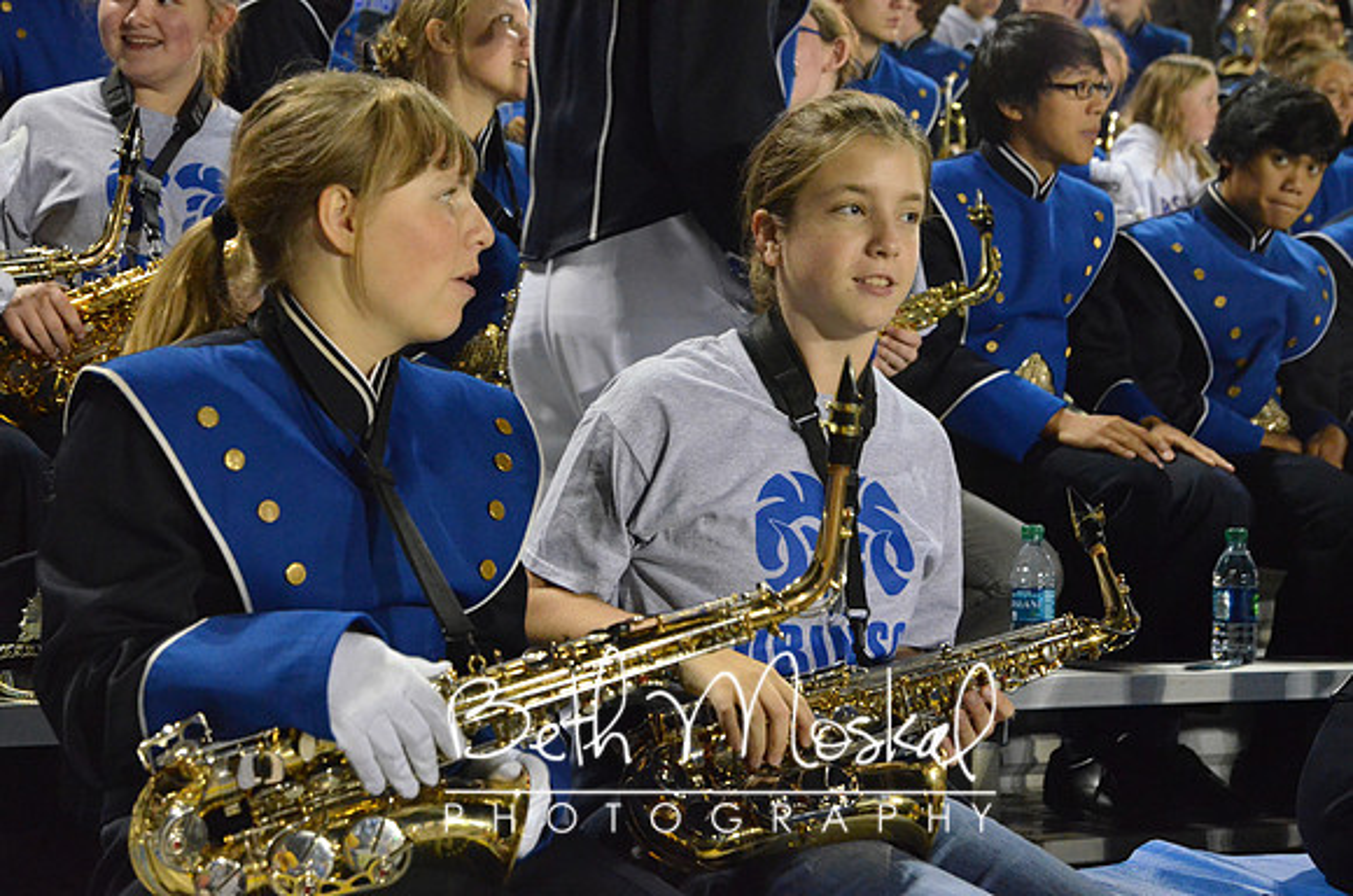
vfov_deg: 20.1
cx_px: 676
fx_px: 2531
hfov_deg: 29.9
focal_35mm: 68
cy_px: 448
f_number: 4.5
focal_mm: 45
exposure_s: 1/80
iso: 6400
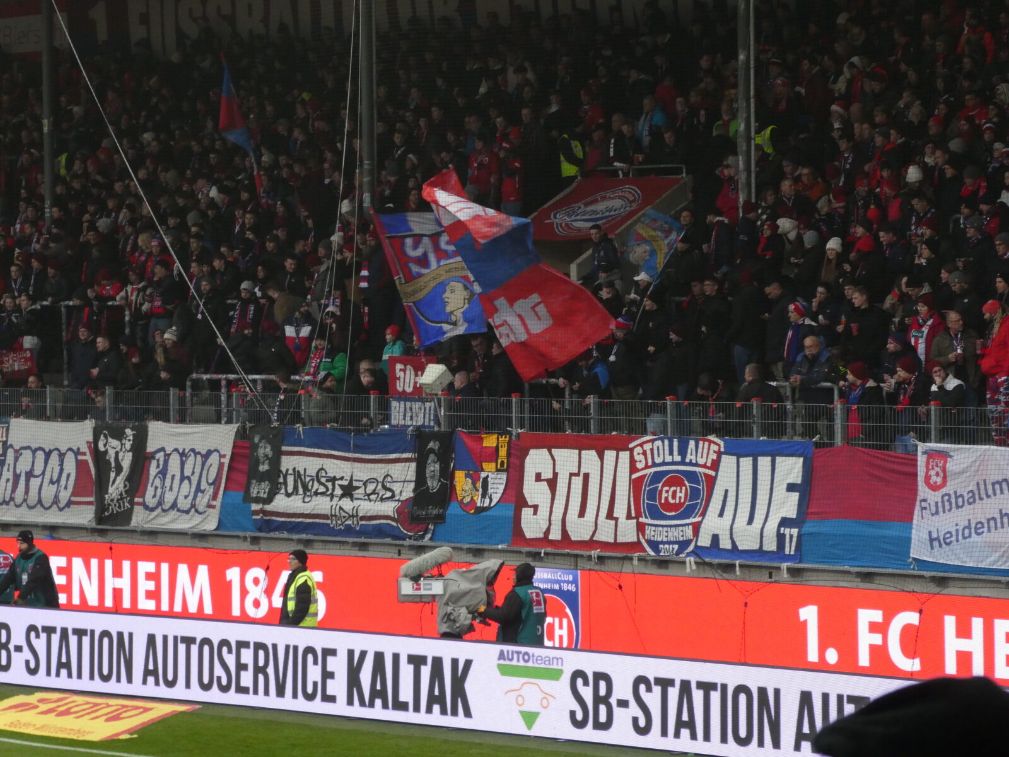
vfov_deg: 11.0
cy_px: 378
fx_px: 3935
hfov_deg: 14.6
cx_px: 504
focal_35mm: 135
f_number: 5.3
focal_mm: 24.2
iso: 400
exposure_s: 1/125
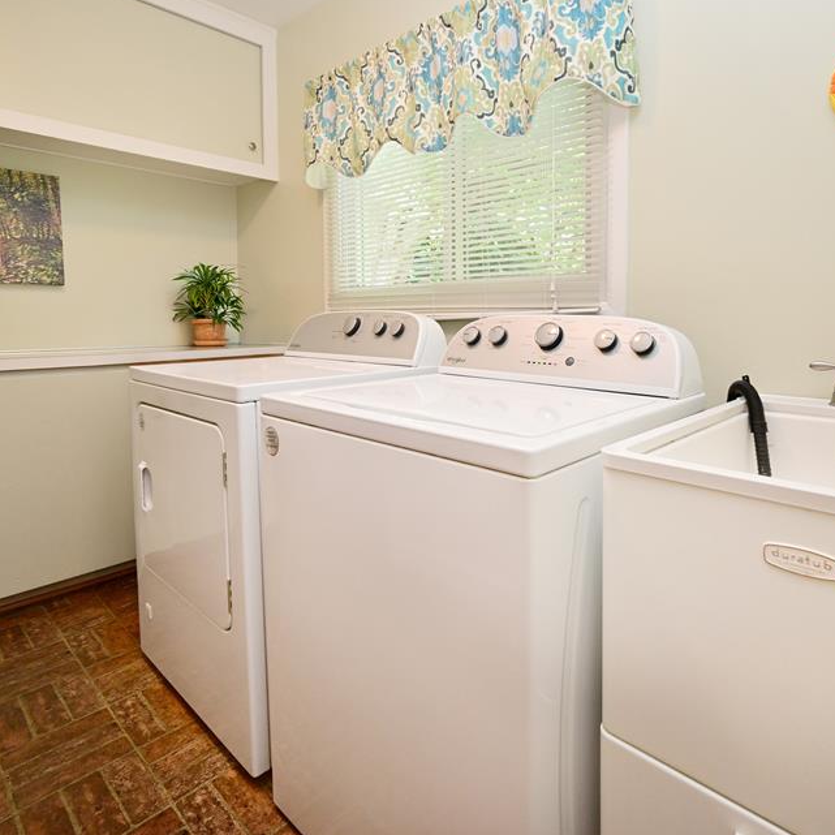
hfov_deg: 76.4
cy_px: 393
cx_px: 520
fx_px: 519
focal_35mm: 19
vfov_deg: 77.6
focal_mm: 14
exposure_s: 1/60
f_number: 5.6
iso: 640
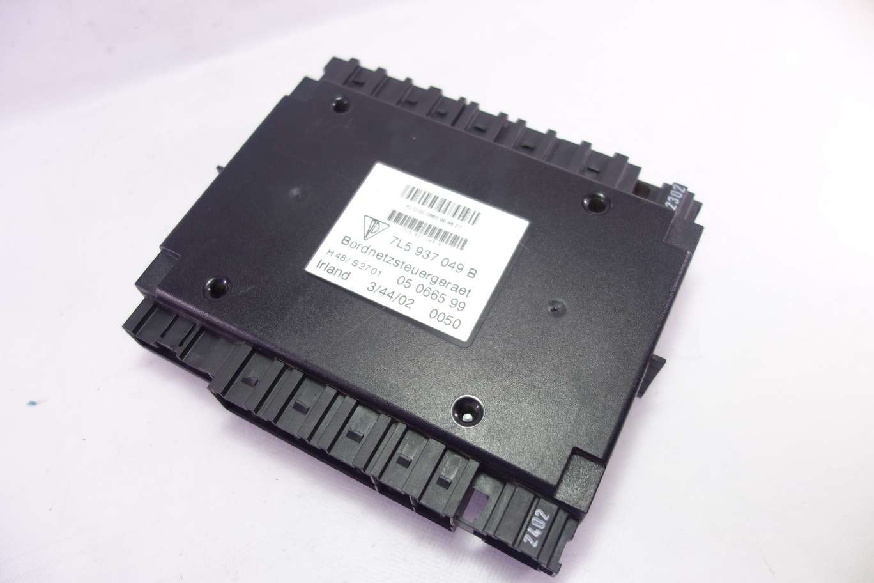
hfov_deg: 65.5
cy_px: 292
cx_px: 437
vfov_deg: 46.4
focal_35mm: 28
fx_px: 680
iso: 125
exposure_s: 1/100
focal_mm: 10.4
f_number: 1.8
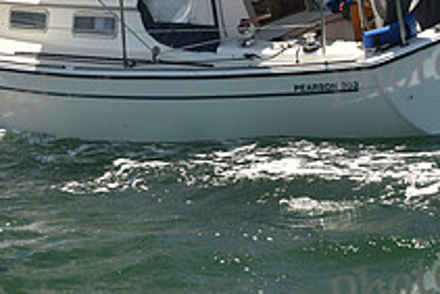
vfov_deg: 7.1
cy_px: -26
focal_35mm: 192
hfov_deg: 10.7
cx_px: 221
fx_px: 2348
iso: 250
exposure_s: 1/800
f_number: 5
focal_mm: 70
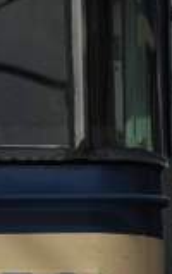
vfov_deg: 2.2
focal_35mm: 945
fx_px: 7056
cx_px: -476
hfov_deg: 1.4
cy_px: 119
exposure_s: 1/800
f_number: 9
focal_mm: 185
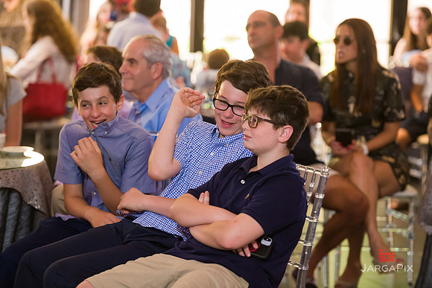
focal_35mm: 140
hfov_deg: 14.7
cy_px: 144
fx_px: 1680
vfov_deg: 9.8
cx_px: 216
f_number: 3.2
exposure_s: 1/125
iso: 1250
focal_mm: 140
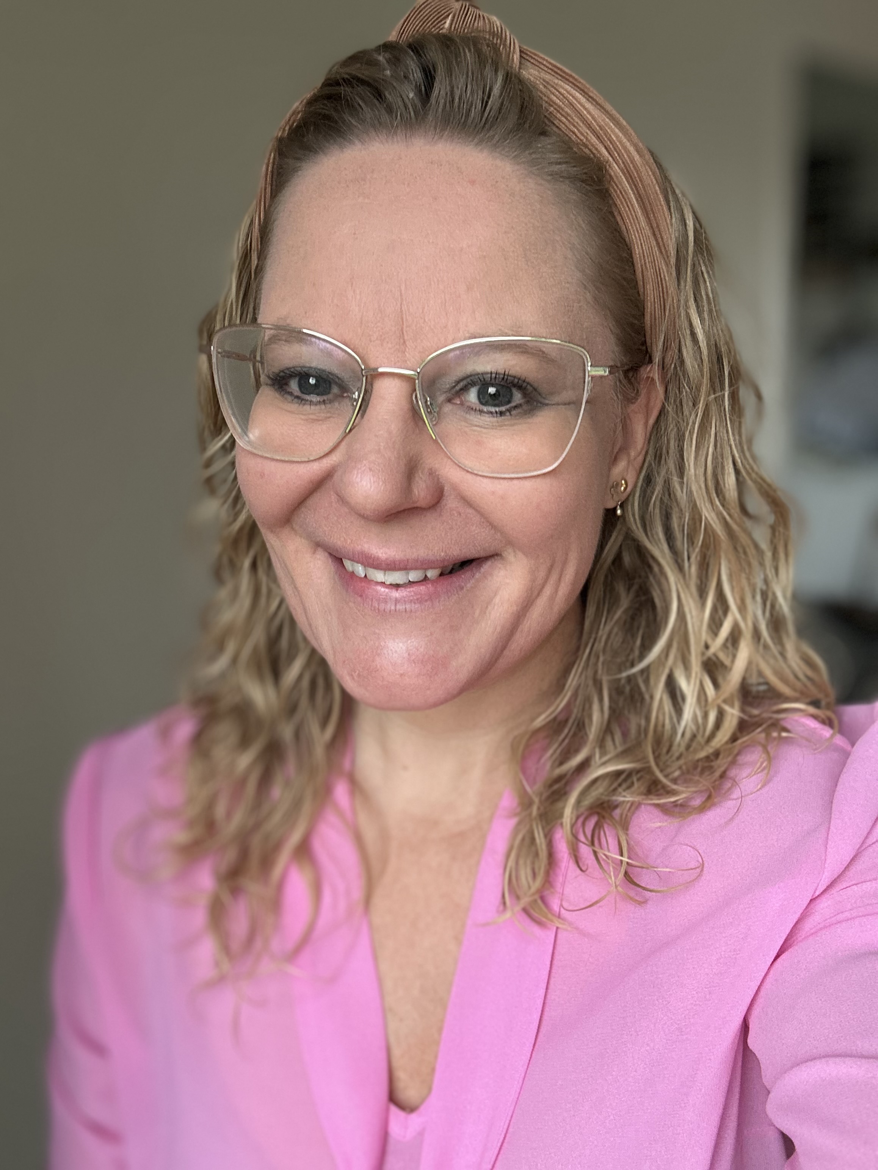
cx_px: 439
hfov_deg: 46.8
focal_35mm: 30
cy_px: 585
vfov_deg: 60.0
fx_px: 1015
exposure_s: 1/60
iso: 100
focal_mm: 2.69
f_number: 1.9
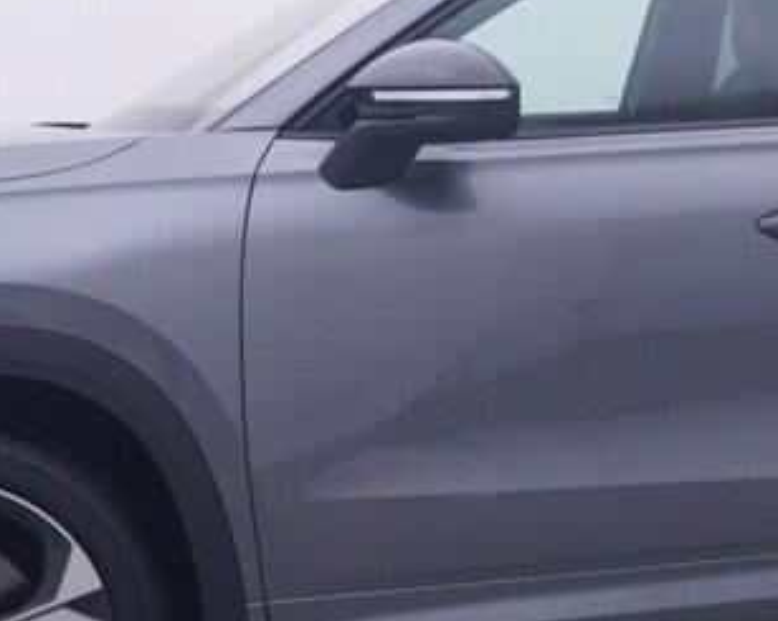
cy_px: 221
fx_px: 2282
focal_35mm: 99
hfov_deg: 19.1
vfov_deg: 15.5
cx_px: 679
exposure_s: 1/80
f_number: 5
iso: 200
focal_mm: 15
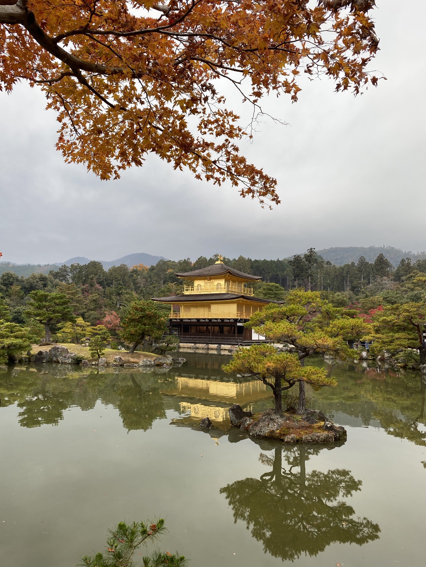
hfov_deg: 53.1
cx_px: 213
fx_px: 427
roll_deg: -2.2
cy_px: 284
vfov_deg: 67.3
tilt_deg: +7.5
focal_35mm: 26
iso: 32
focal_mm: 4.25
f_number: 1.8
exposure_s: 1/173
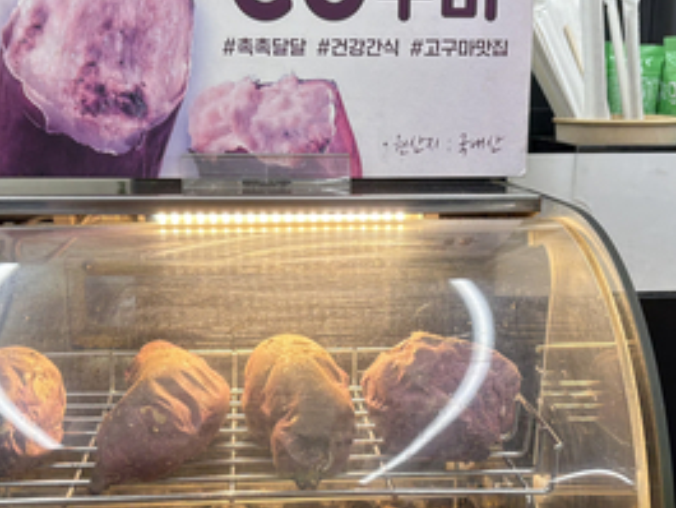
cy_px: 347
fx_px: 1075
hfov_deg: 34.9
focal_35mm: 55
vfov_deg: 26.4
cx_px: 316
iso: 50
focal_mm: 5.96
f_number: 1.6
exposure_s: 1/120
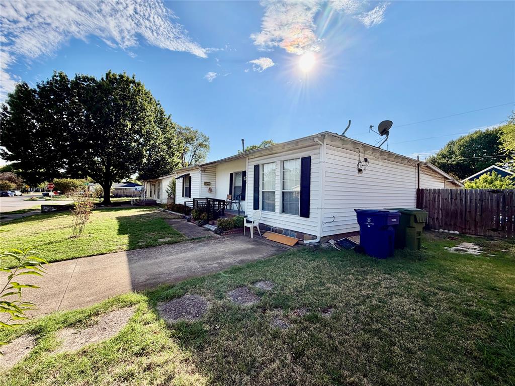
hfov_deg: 102.1
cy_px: 193
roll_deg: -1.4
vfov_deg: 85.7
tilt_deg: -0.4
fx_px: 208
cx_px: 258
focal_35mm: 14
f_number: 2.2
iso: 20
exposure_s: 1/864
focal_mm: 2.22
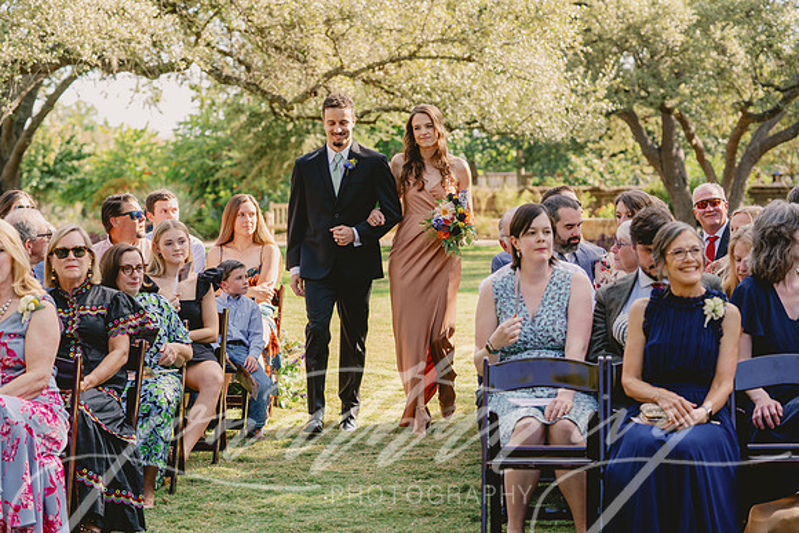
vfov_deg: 14.4
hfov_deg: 21.5
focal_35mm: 95
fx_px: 2109
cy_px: 266
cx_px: 400
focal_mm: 95
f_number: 4
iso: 200
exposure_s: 1/250
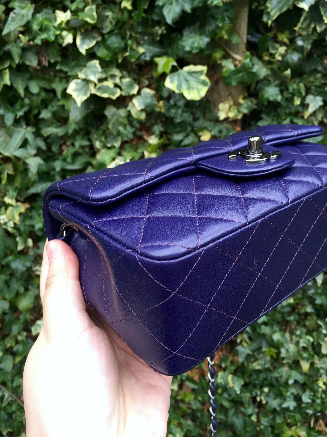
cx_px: 164
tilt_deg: -21.4
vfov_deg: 61.7
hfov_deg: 48.2
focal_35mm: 29
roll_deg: +2.8
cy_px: 218
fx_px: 365
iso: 50
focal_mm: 4.15
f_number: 2.2
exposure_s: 1/120
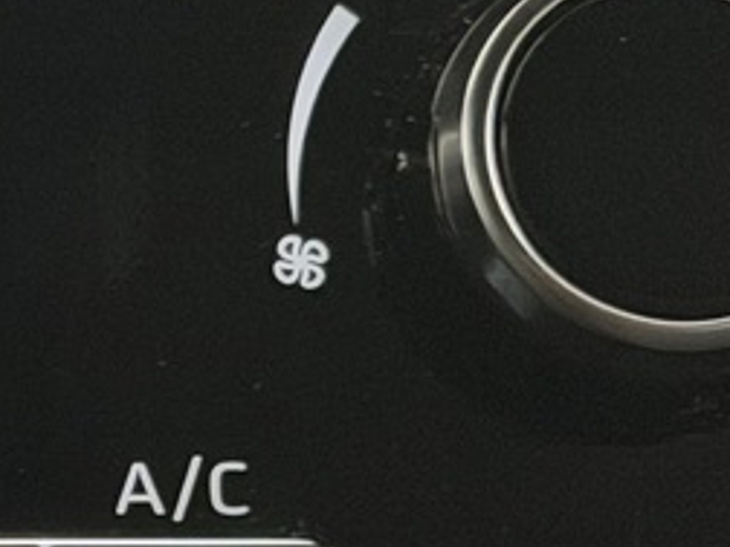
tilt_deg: -5.2
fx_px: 5778
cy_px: 411
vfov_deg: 5.4
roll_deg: +0.1
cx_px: -886
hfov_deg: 6.9
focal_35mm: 274
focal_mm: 6.76
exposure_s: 1/25
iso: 500
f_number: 1.78
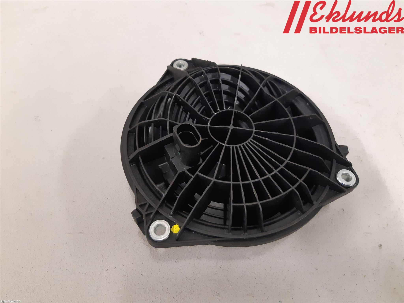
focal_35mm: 26
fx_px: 303
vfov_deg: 53.1
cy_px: 152
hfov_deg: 67.3
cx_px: 202
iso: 320
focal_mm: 3.93
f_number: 1.7
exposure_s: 1/50
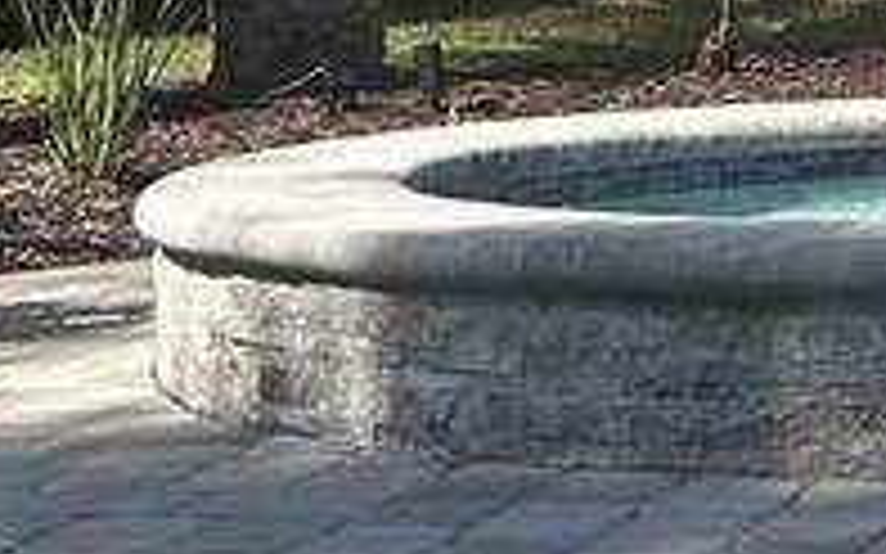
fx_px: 3983
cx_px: 1390
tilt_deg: +5.3
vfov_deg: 7.6
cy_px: -559
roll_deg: +0.1
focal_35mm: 165
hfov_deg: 12.0
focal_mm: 6.86
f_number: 1.78
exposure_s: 1/3472
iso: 80
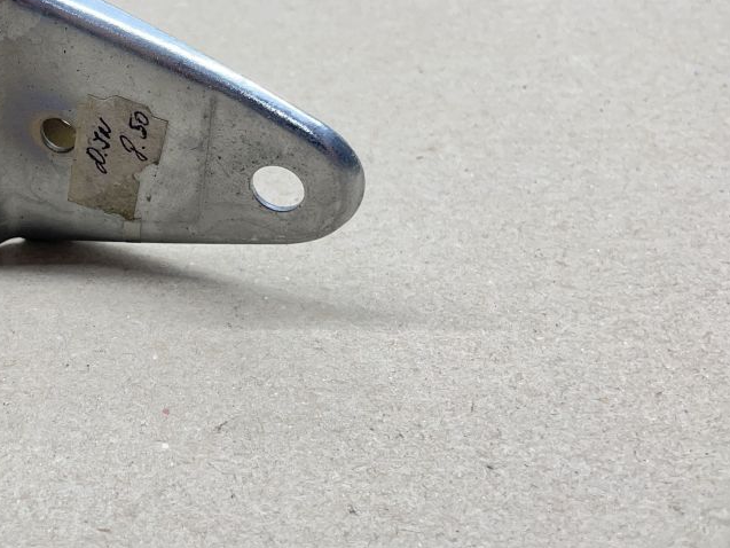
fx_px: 1034
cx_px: 123
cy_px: 131
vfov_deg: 29.2
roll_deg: +1.4
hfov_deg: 37.2
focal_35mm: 49
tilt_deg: -35.5
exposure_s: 1/100
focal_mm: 4.2
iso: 64
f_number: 1.6
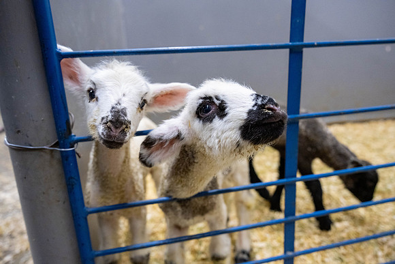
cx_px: 198
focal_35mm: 24
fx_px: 263
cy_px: 132
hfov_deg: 73.7
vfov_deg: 53.2
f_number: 3.5
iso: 2500
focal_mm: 24
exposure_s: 1/250
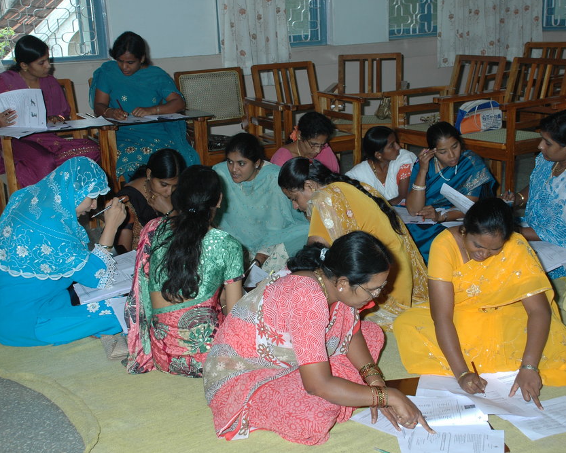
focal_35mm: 54
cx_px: 303
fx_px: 898
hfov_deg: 35.0
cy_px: 224
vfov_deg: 28.3
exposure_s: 1/125
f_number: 5
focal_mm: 31
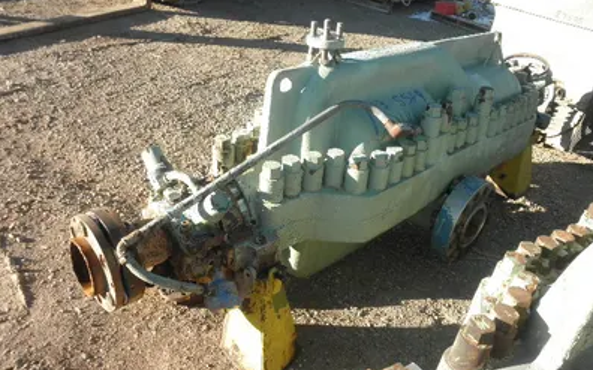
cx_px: 298
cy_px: 198
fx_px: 485
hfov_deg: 62.9
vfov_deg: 41.8
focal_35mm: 30
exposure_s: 1/250
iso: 64
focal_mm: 5
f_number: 3
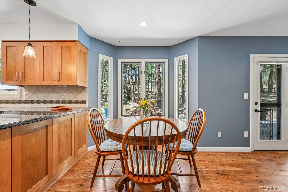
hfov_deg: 104.3
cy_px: 96
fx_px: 112
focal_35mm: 14
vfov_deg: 81.2
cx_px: 144
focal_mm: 14
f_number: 10
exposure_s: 1/10
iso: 400
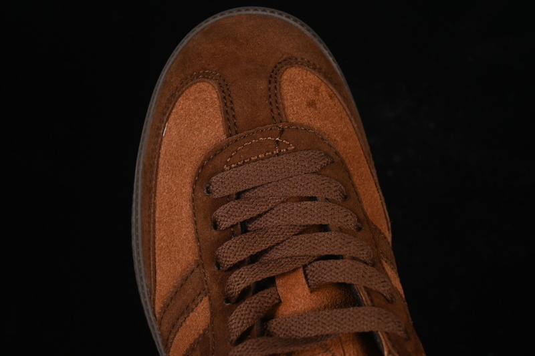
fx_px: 1114
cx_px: 268
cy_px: 178
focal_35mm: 75
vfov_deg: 18.2
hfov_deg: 27.0
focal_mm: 50
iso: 160
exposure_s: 1/60
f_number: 6.3
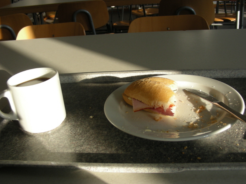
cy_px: 90
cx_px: 128
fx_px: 284
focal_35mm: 40
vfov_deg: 36.0
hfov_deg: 46.8
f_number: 3.5
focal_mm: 6.3
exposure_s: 1/76.6
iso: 50
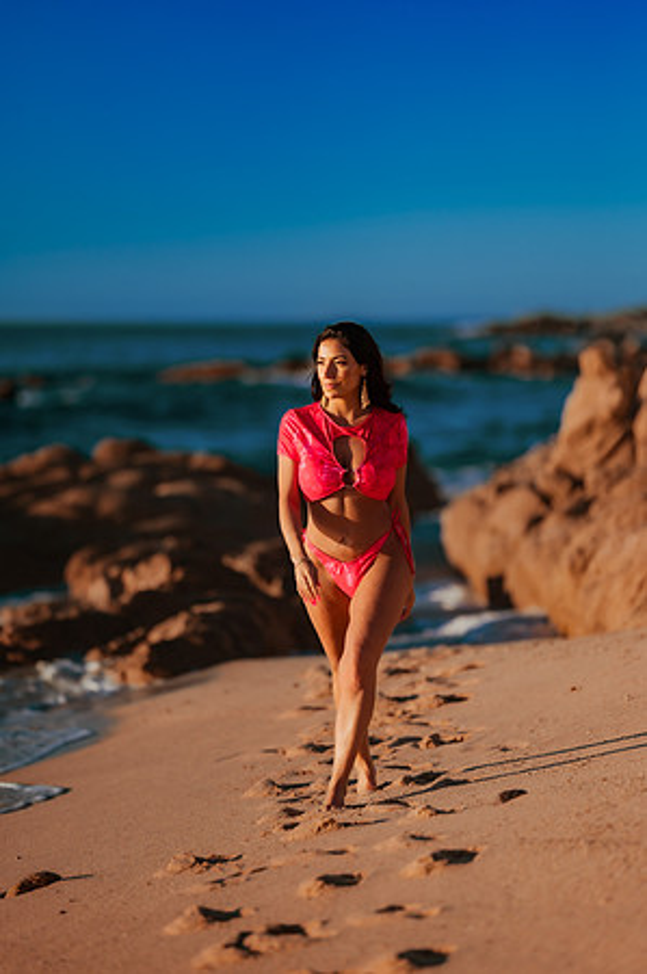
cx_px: 324
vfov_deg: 15.2
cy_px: 487
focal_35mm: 135
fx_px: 3648
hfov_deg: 10.1
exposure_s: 1/5000
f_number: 1.8
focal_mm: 135
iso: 100
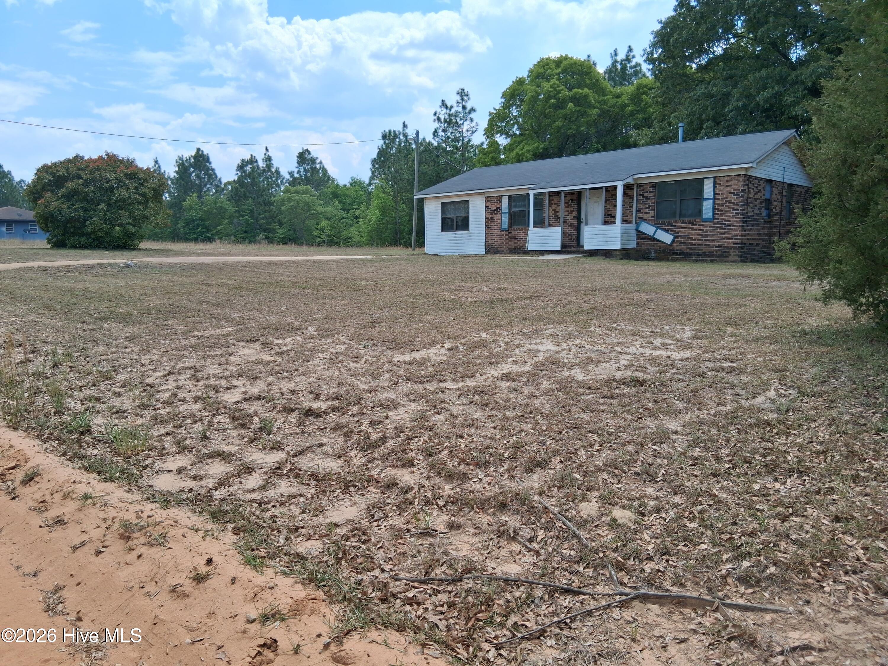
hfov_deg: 67.3
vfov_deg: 53.1
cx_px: 444
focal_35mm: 26
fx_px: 667
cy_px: 333
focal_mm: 3.98
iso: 25
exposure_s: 1/868
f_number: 1.8
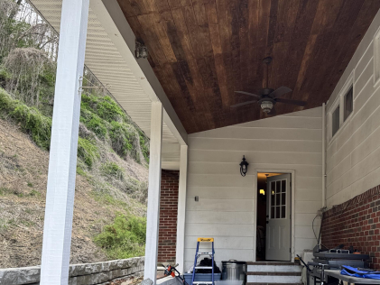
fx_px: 417
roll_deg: -1.2
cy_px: 190
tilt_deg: +7.5
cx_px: 264
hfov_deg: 47.9
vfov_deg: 37.3
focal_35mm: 38
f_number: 1.78
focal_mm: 6.76
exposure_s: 1/364
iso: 80
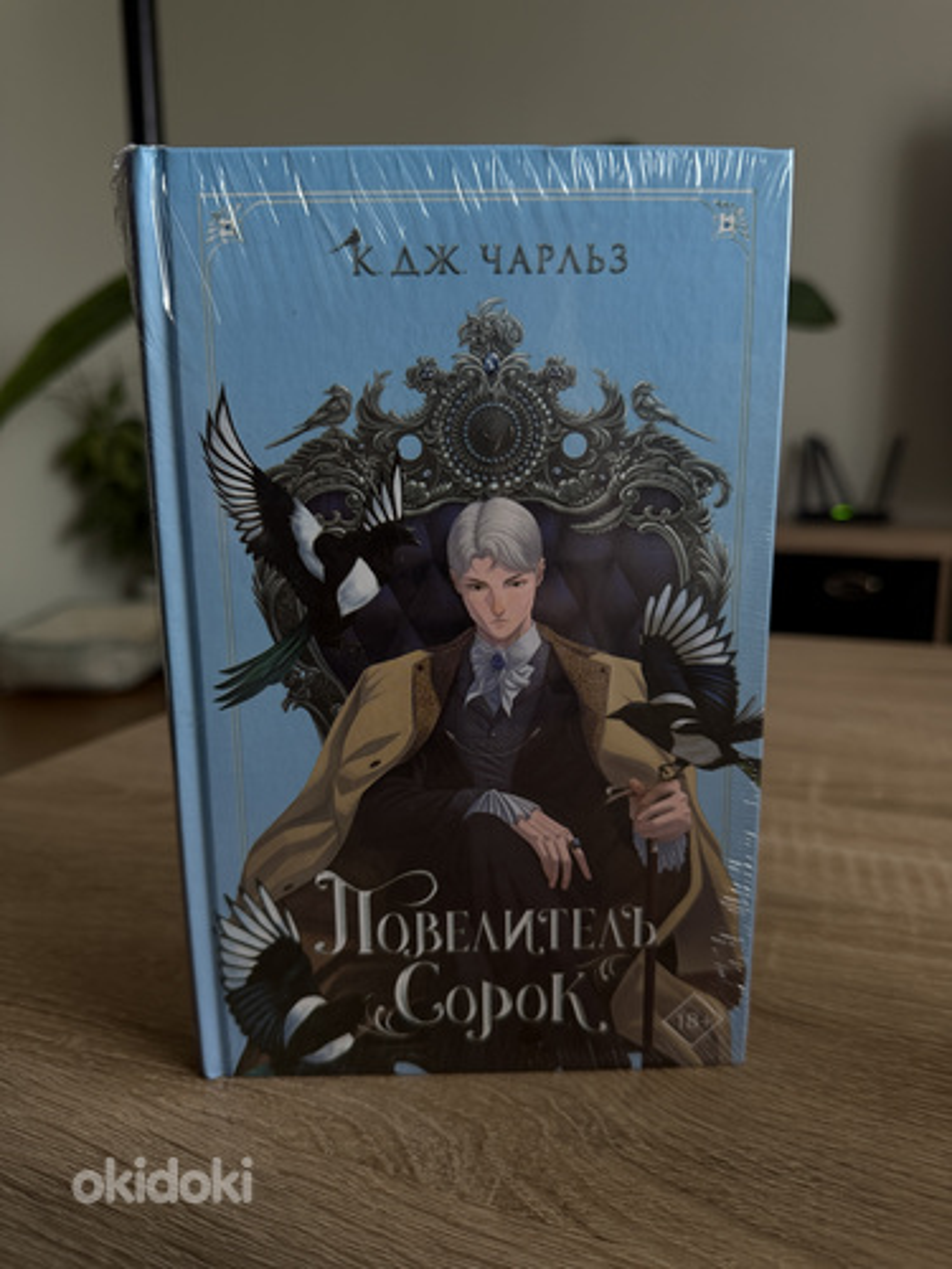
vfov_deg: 71.6
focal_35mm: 24
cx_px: 476
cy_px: 634
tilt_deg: -10.9
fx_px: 880
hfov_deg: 56.8
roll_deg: +0.4
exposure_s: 1/50
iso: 125
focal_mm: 6.76
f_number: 1.78
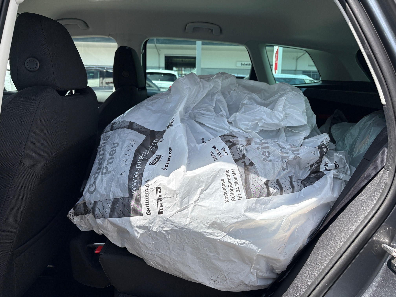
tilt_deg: -9.5
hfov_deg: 67.3
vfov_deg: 53.1
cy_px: 148
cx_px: 198
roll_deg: -2.1
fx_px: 297
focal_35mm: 26
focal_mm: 5.96
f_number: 1.6
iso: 64
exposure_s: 1/1517
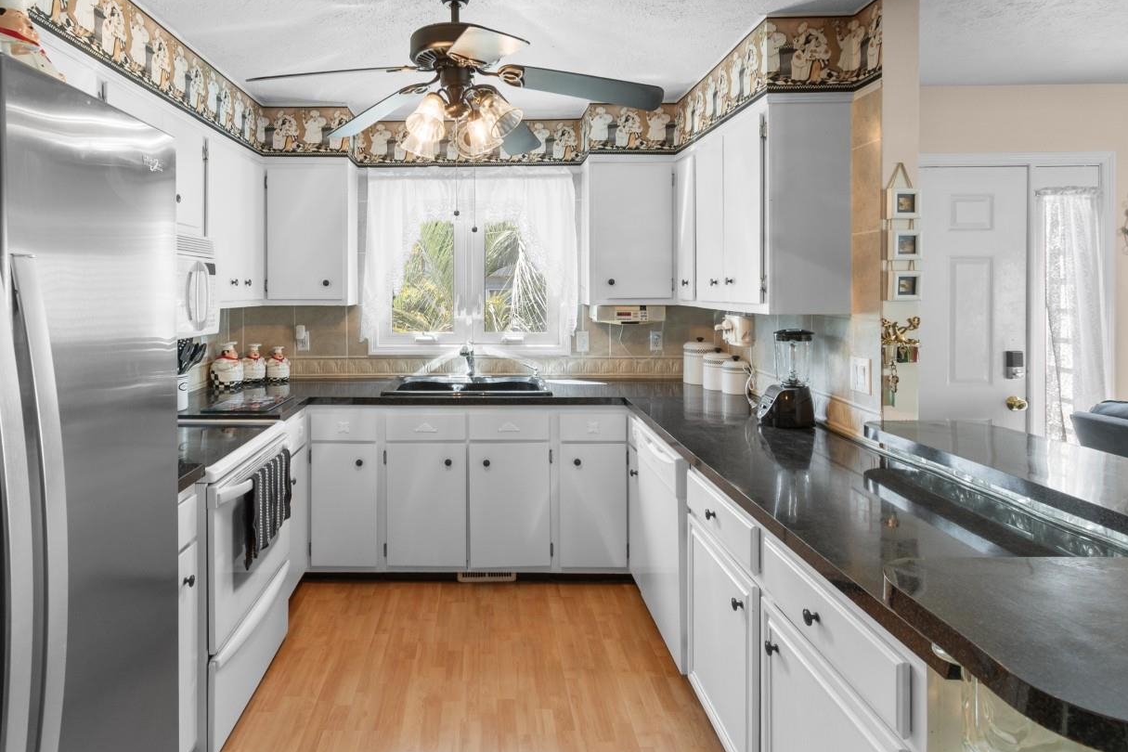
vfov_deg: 61.1
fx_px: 627
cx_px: 462
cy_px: 281
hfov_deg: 83.2
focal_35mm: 20
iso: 100
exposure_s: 1/3
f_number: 4.5
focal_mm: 10
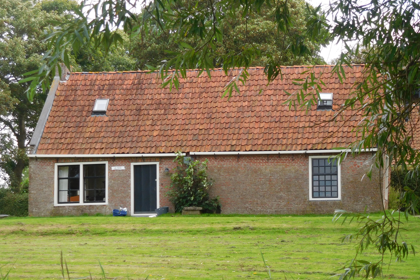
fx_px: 887
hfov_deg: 26.6
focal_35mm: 76
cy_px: 141
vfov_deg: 17.9
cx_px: 243
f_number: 4.4
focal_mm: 11.1
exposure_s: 1/250
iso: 125
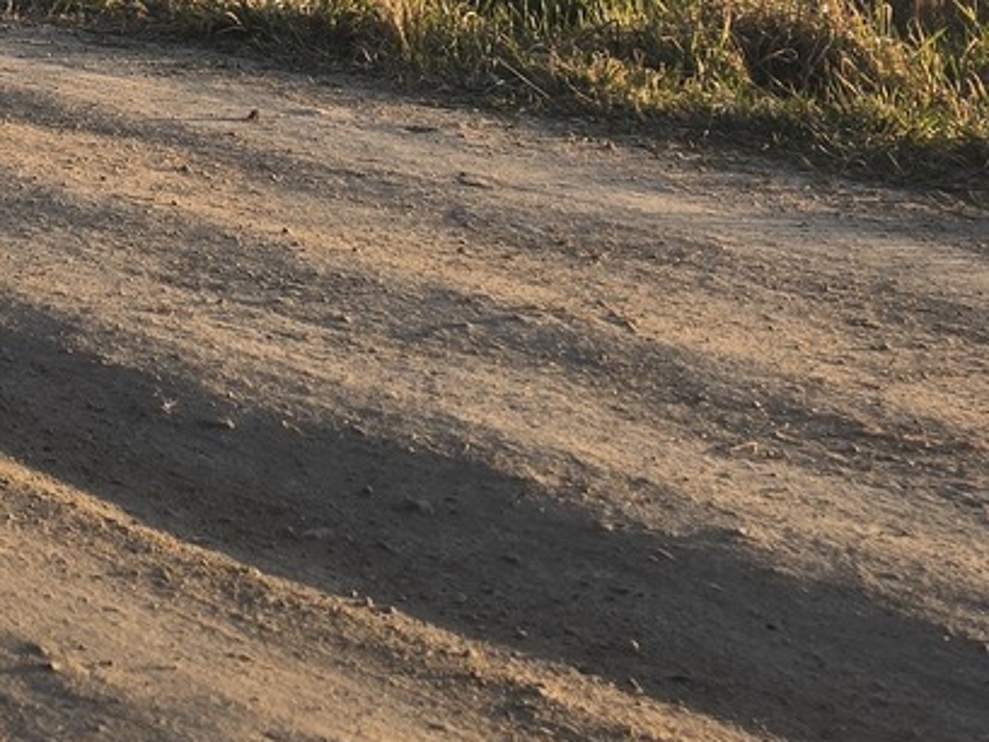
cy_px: -428
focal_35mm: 90
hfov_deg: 18.1
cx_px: -699
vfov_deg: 15.0
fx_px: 2572
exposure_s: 1/200
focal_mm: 6.3
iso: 16
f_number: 1.7
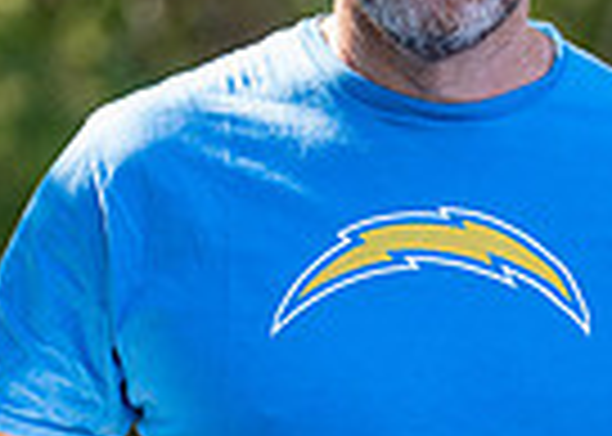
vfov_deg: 5.6
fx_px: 4413
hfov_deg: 7.9
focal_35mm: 254
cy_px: 526
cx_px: 584
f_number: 1.2
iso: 100
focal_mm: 50
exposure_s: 1/1250
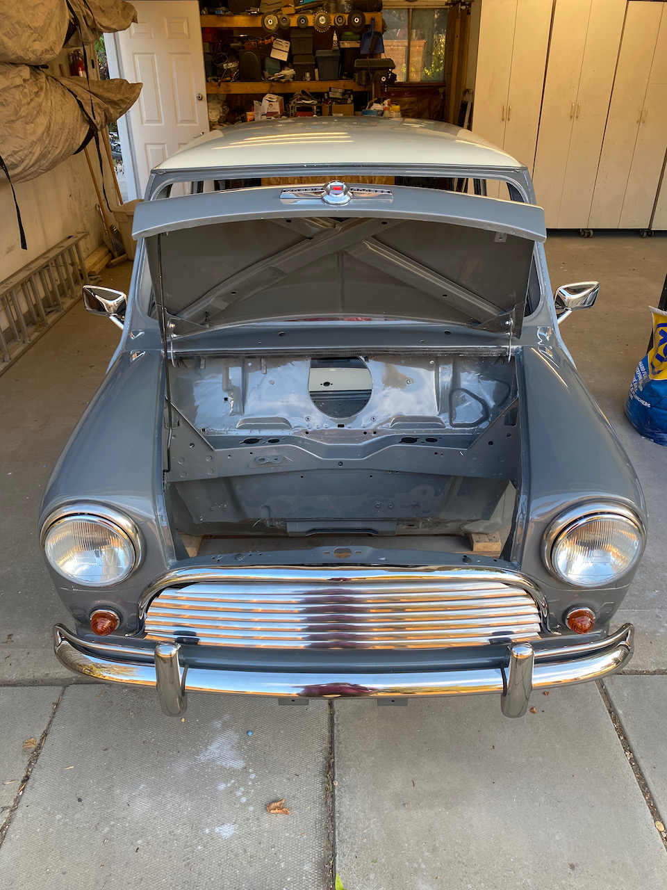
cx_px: 334
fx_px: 668
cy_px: 445
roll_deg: +1.4
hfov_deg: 53.1
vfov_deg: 67.3
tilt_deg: -28.1
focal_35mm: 26
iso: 40
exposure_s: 1/121
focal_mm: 4.25
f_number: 1.8
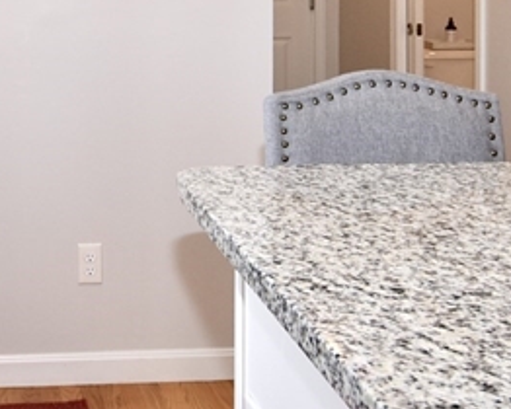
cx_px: -33
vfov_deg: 26.6
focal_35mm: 55
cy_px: 30
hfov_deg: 30.9
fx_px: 832
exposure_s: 1/100
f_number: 5
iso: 200
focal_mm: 10
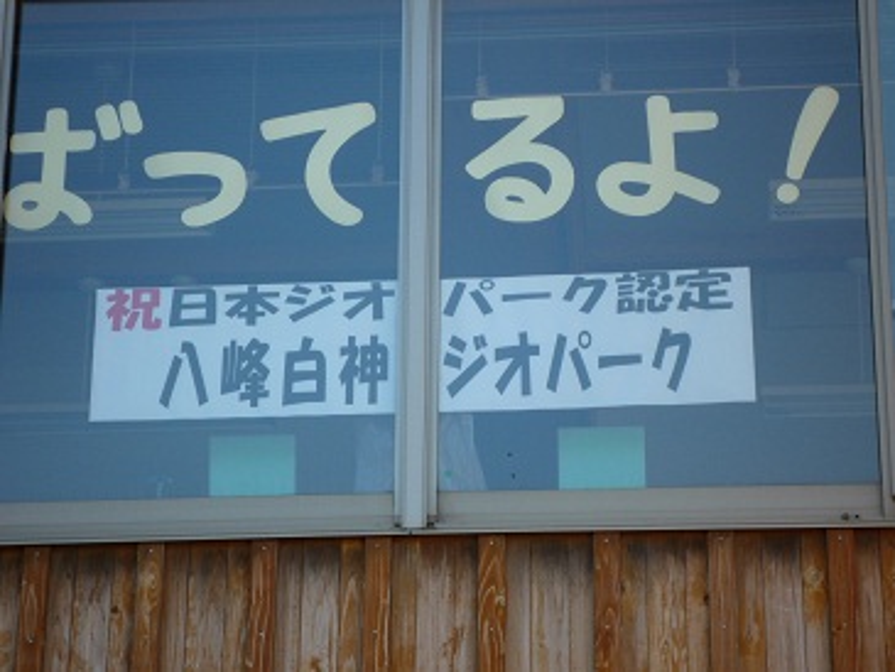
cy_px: 336
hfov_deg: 15.8
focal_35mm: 125
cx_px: 448
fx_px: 3233
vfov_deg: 11.9
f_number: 5.9
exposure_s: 1/125
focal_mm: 22
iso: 125
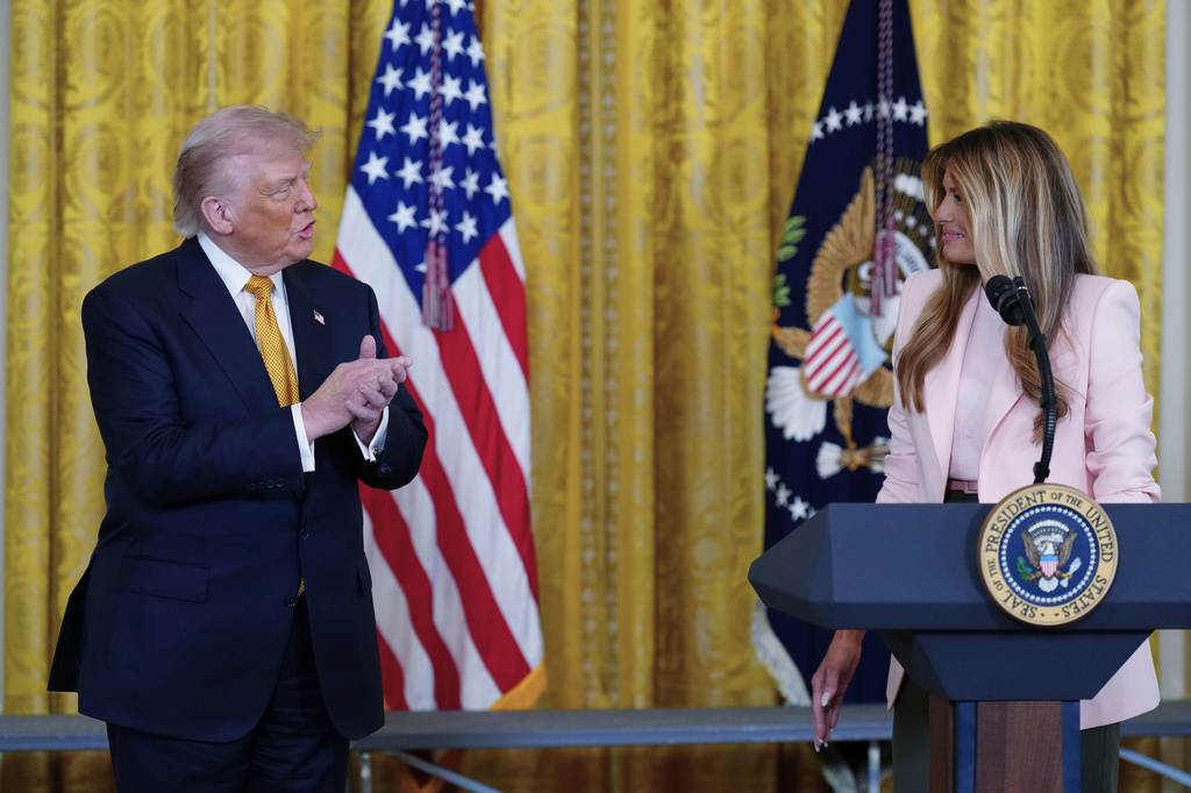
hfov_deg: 17.8
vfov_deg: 11.9
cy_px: 396
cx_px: 596
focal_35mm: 115
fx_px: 3803
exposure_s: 1/400
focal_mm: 115
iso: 3200
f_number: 3.2
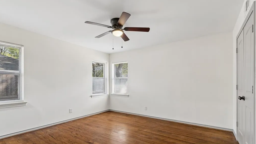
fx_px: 122
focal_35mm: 18
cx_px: 127
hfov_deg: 92.7
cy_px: 84
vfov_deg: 60.7
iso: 400
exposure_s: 1/2.5
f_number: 10
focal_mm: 17
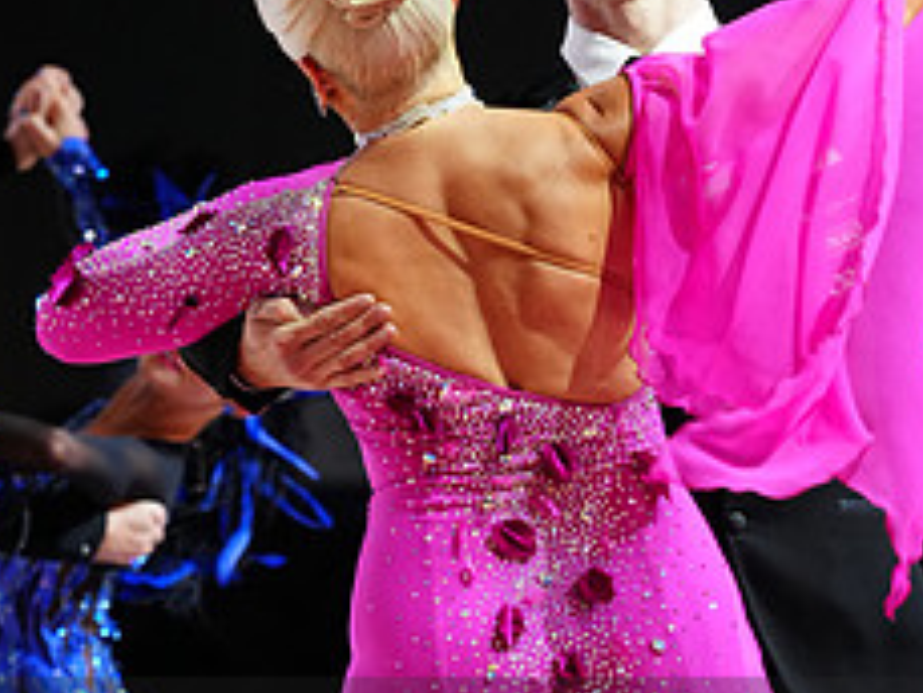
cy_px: 814
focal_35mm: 423
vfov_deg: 3.5
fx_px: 11285
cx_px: 397
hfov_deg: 4.7
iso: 2500
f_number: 4
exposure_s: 1/320
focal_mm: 174
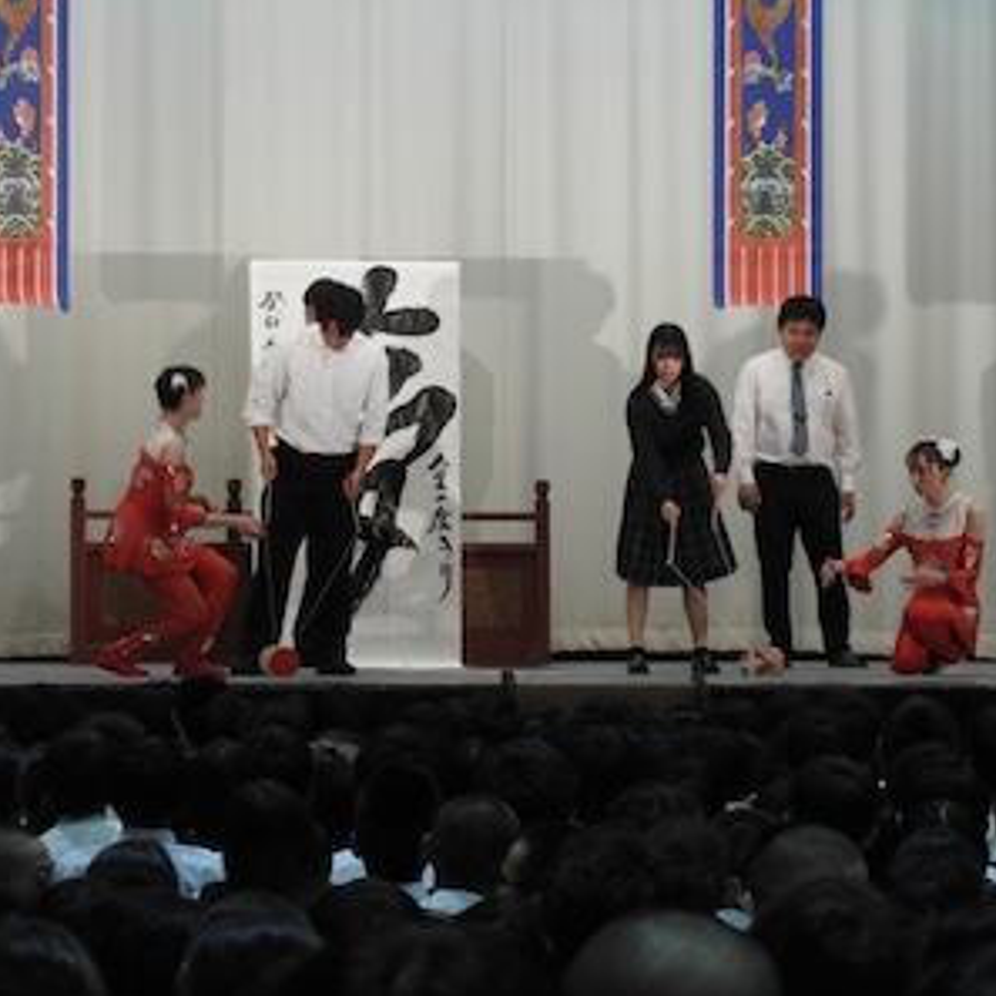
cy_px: 500
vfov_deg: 7.4
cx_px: 600
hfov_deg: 7.4
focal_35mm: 238
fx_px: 7748
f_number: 5.3
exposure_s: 1/60
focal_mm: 35.8
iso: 400
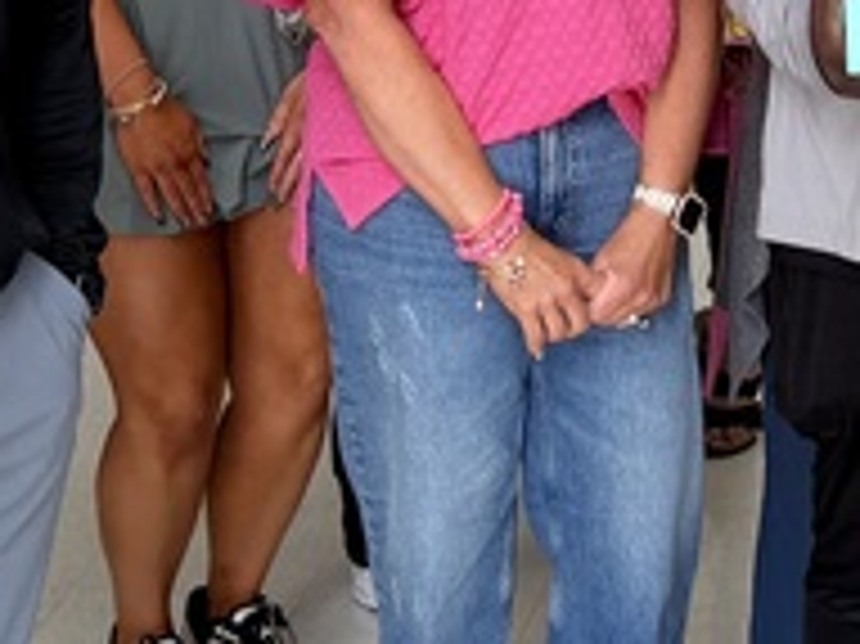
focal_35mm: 129
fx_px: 3203
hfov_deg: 14.7
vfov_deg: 11.4
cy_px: 0
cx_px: 1090
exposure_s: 1/120
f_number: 1.78
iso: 80
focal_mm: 6.76
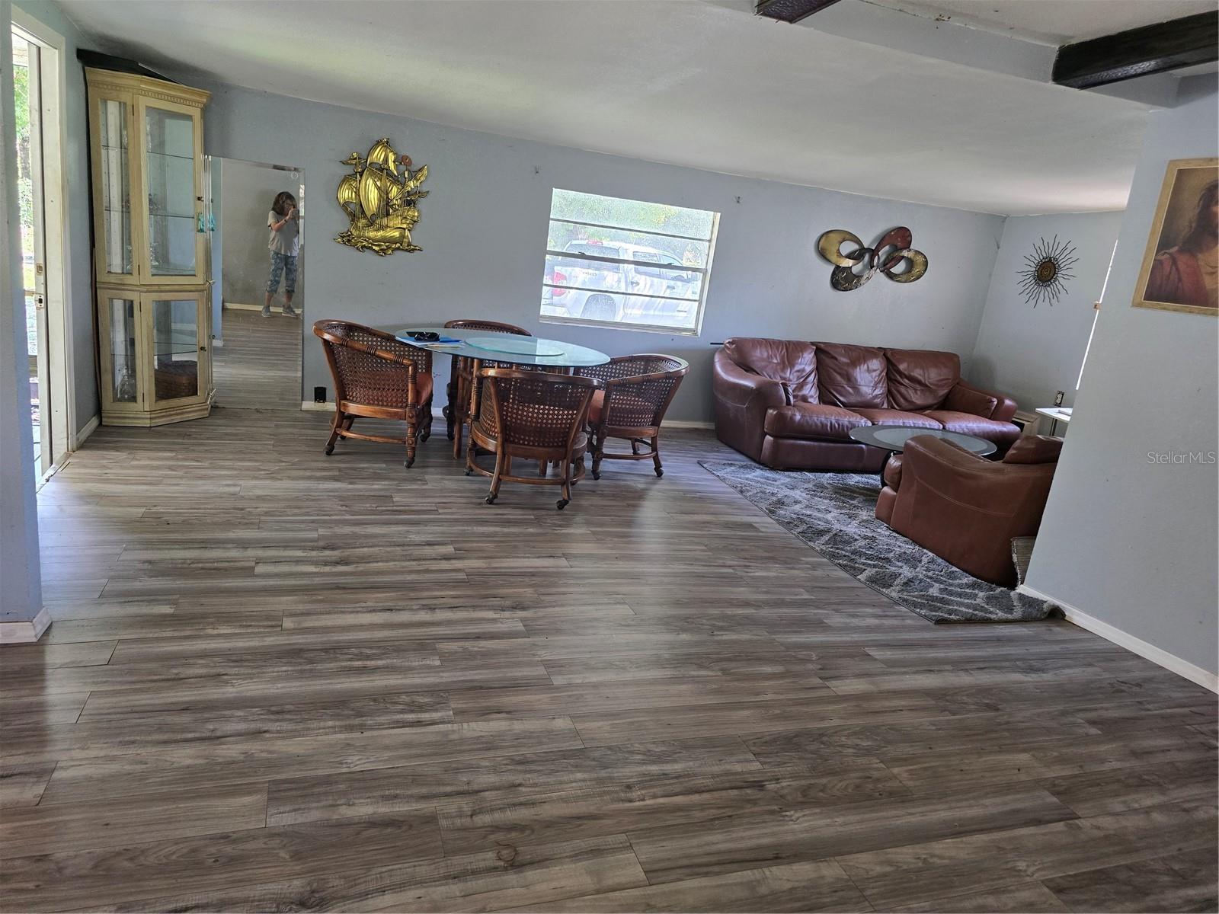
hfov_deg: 73.9
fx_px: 810
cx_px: 610
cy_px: 457
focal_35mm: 23
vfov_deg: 58.9
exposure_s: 1/120
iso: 400
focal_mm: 6.3
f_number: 1.7
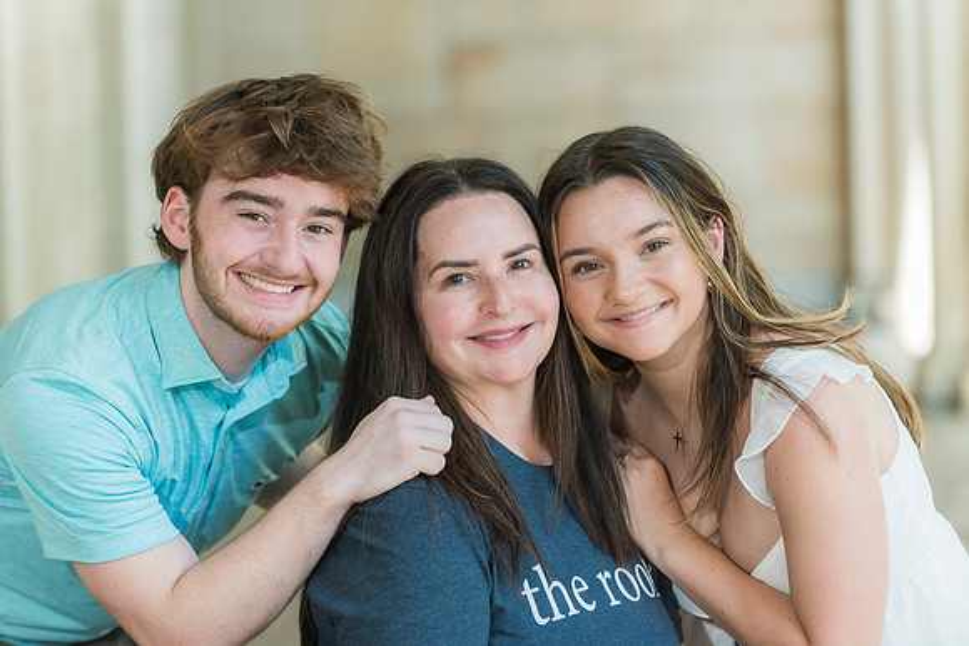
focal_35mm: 140
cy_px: 323
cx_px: 484
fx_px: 3769
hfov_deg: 14.7
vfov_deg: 9.8
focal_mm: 140
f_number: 4
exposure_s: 1/200
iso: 320
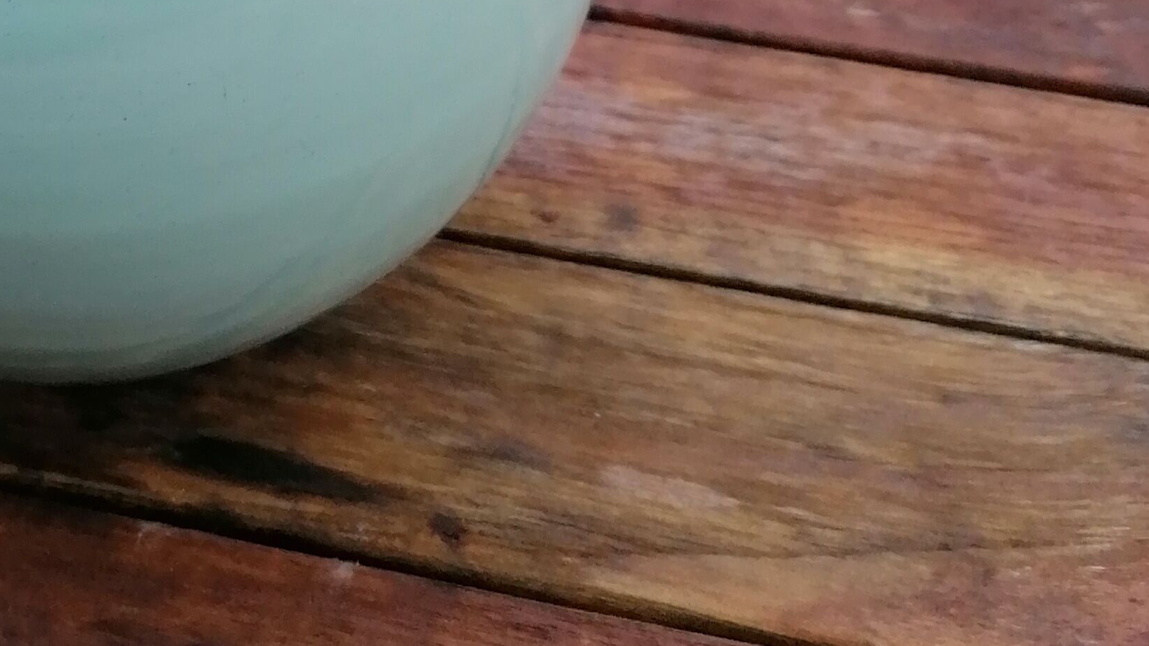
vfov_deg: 14.2
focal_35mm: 72
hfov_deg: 28.5
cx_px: 164
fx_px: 2194
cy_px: -625
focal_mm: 4.75
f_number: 1.8
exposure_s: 1/50
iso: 80
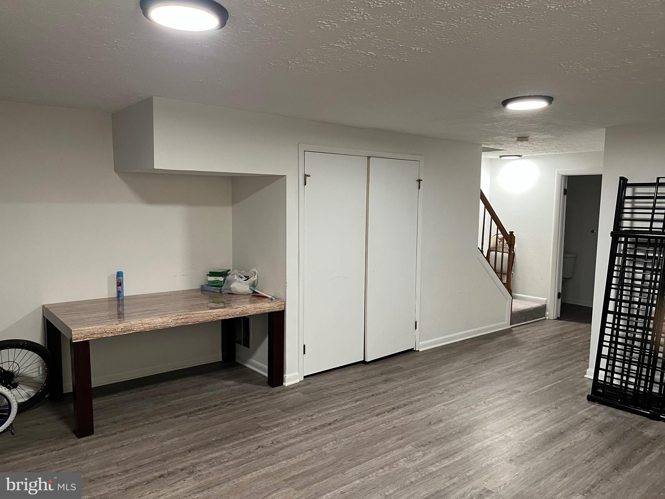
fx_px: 499
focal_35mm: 26
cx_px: 332
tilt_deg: -5.0
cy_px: 250
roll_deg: -1.3
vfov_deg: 53.1
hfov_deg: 67.3
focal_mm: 5.1
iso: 250
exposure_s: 1/60
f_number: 1.6
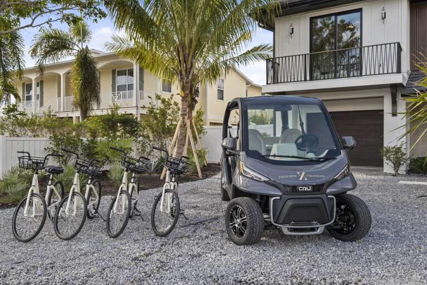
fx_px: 356
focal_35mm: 30
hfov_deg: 61.9
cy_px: 142
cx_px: 214
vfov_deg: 43.6
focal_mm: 20
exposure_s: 1/125
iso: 200
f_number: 6.4
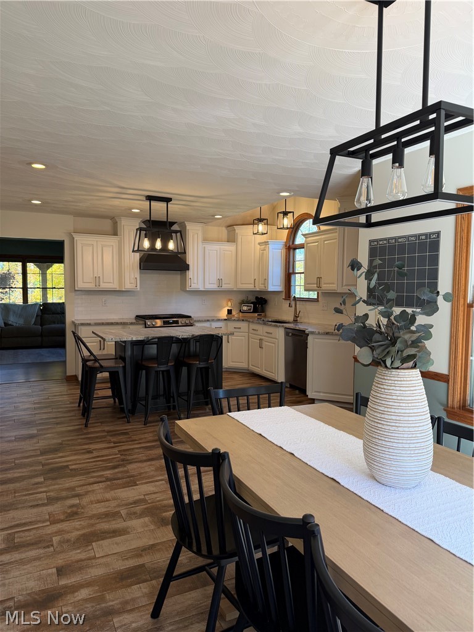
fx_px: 438
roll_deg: -0.6
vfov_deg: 71.6
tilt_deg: -4.4
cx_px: 237
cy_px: 316
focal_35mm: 24
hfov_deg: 56.8
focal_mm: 6.76
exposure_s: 1/120
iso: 100
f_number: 1.78
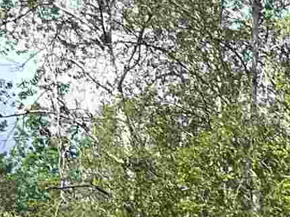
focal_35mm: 185
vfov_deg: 7.7
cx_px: 769
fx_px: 1550
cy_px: 447
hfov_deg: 9.2
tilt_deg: +4.3
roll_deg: -1.2
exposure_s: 1/2762
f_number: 1.5
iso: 50
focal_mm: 5.7
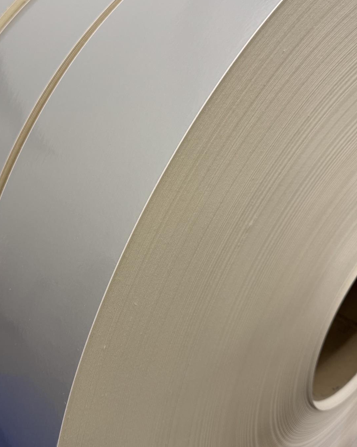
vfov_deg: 54.2
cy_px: 214
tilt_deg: -26.9
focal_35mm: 33
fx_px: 436
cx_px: 132
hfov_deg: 44.2
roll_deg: -0.5
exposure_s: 1/50
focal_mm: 6.76
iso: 160
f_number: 1.78
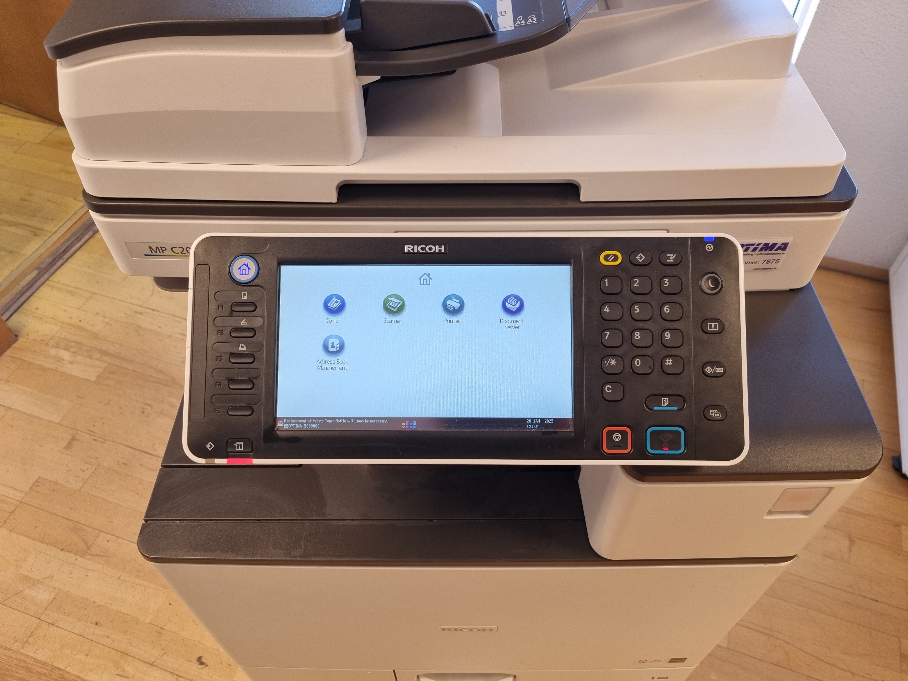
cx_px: 454
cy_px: 340
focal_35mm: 26
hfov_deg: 67.3
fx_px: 682
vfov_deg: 53.1
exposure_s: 1/62
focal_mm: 5.4
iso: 50
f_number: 1.8
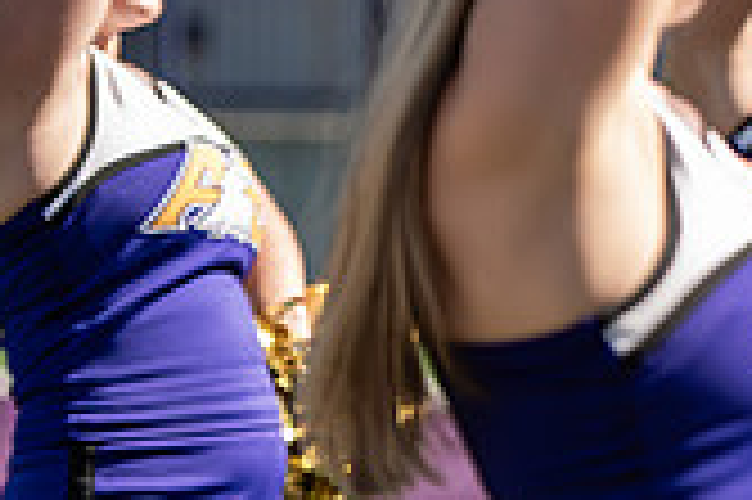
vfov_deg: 3.5
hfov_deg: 5.2
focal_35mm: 390
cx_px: 1292
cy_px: 61
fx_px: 8139
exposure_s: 1/800
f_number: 3.2
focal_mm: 112
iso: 125
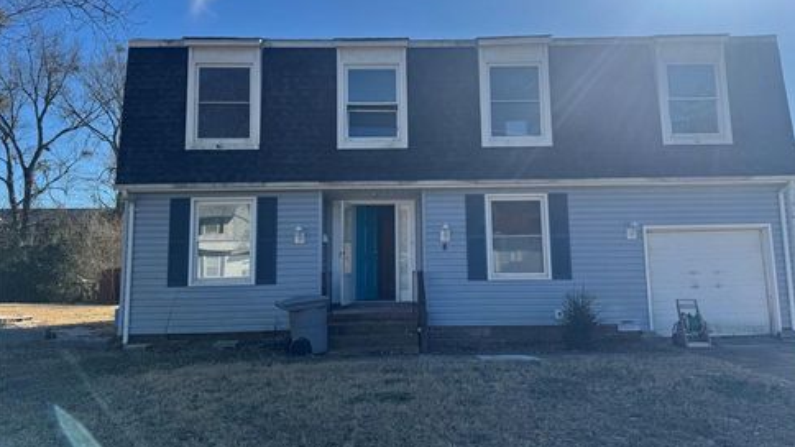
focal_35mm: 27
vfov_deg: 42.7
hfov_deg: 69.9
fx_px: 569
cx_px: 407
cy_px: 187
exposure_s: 1/4049
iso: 80
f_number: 1.78
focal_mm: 6.76
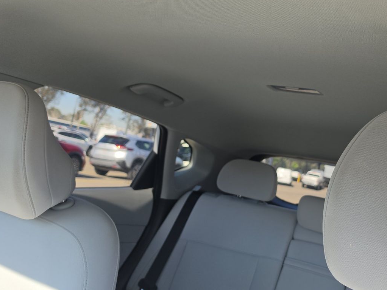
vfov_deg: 39.5
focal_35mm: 36
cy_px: 114
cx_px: 259
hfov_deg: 50.4
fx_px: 403
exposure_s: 1/223
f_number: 1.4
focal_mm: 6.5
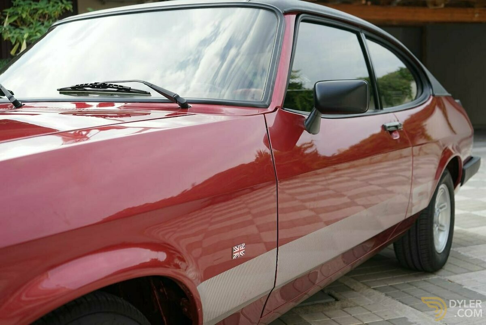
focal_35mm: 45
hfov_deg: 43.6
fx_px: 608
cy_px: 162
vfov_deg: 29.9
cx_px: 243
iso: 160
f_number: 4.5
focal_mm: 45
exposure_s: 1/160
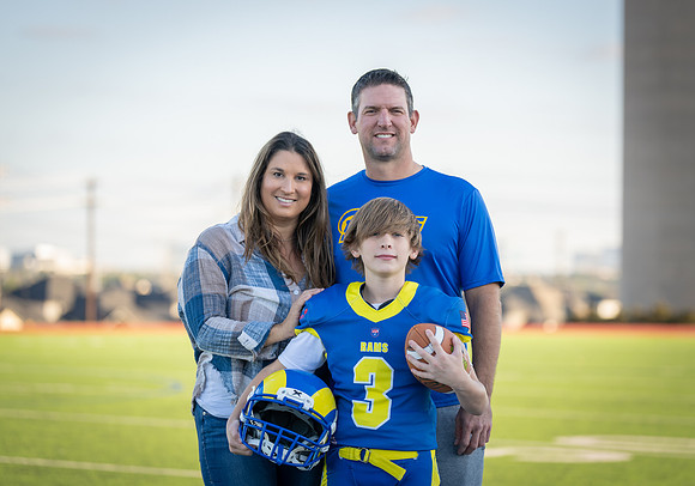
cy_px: 233
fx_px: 2495
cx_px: 381
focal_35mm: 127
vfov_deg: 11.1
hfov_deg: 15.9
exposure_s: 1/320
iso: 100
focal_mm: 118
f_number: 2.8
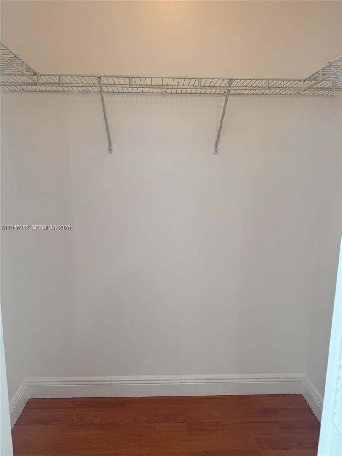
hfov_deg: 56.8
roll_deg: -0.2
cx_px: 171
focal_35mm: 24
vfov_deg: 71.6
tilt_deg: -9.8
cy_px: 228
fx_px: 316
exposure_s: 1/120
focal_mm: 6.76
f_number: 1.78
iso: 80
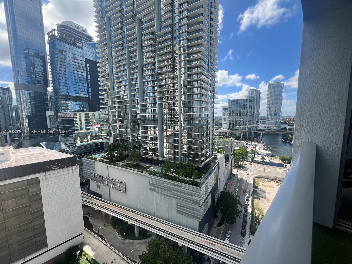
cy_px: 132
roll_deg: +1.2
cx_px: 176
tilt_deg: -6.0
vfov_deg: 89.9
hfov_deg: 106.2
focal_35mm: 13
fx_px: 132
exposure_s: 1/803
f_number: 1.8
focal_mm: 1.57
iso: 32
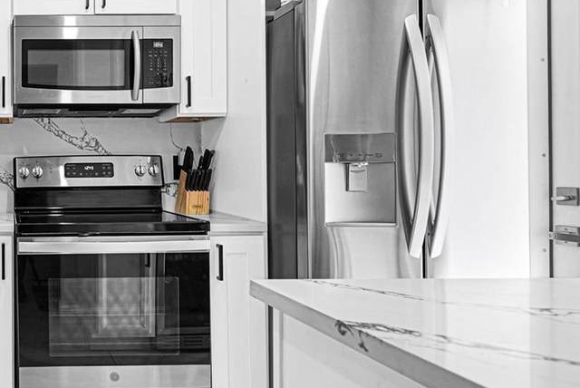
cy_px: 175
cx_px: 7
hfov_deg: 52.7
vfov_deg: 46.4
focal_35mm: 28
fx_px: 452
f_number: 4
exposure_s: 1/40
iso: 100
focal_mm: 14
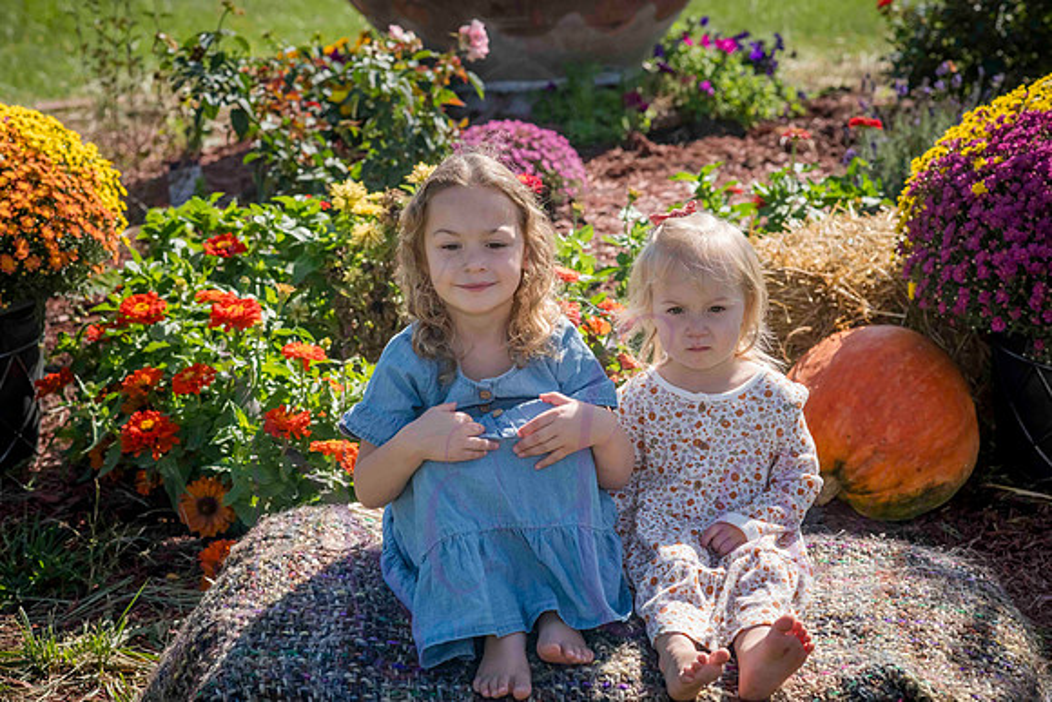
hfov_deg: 23.9
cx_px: 526
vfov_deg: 16.1
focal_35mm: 85
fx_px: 2484
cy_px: 351
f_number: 7.1
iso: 400
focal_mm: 85
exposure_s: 1/1250
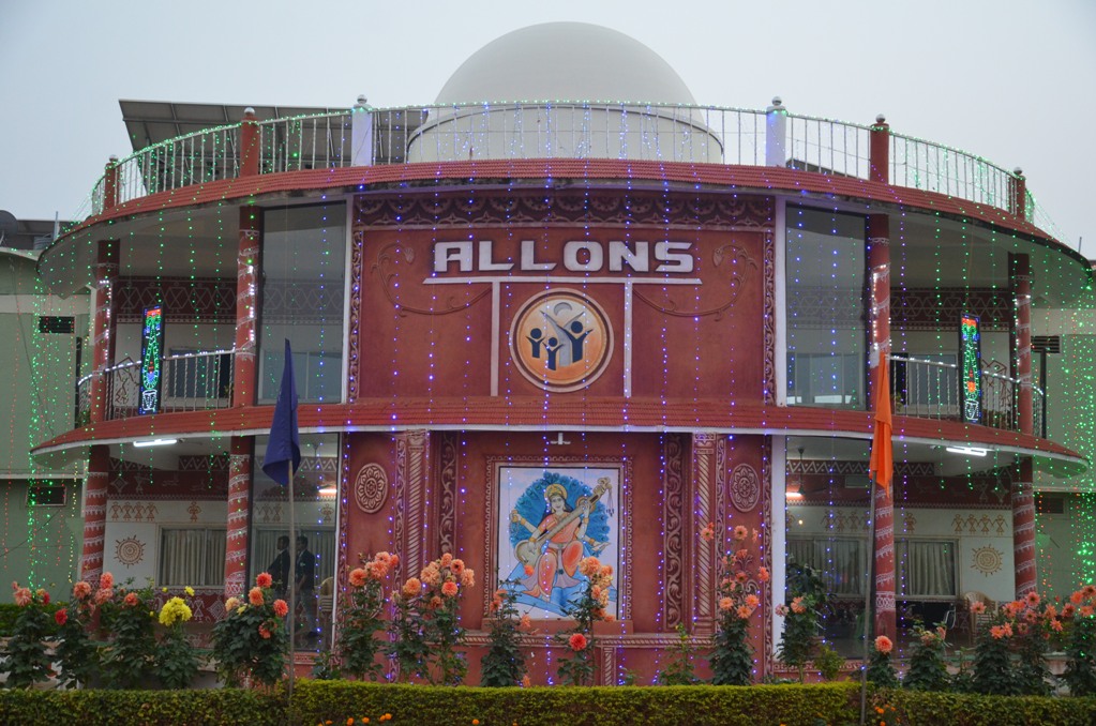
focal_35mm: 51
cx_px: 548
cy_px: 363
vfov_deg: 26.4
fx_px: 1550
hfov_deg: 38.9
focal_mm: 34
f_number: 4.2
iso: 1000
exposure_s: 1/60
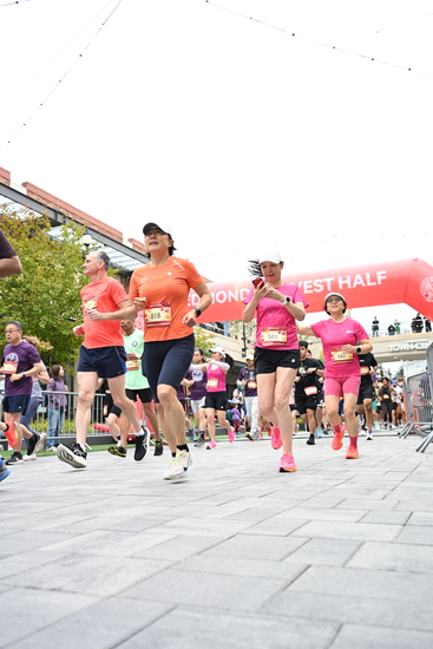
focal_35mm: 31
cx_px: 216
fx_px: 559
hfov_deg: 42.3
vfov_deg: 60.3
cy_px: 324
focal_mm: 31
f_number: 4
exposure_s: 1/640
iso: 2000
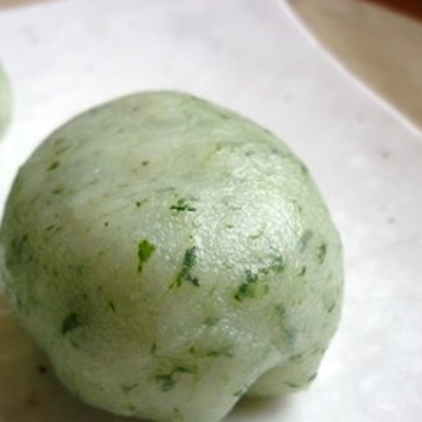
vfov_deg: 31.5
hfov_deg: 31.4
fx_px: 745
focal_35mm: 54
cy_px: 270
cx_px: 140
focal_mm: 5.5
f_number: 2.8
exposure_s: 1/40
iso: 80
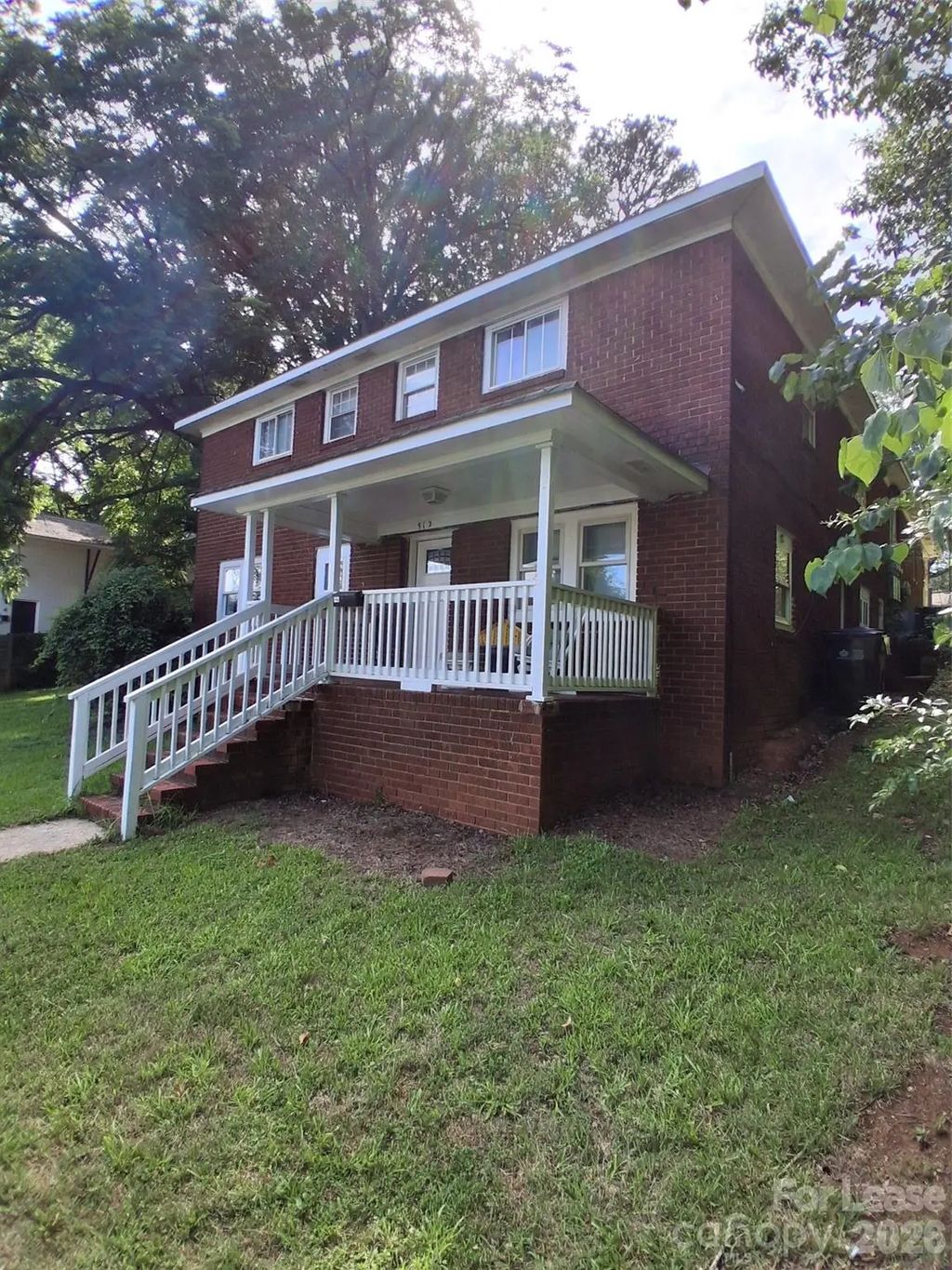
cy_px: 635
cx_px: 476
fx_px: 623
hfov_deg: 74.7
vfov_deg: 91.0
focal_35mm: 17
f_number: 2.2
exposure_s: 1/313
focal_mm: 1.4
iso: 50
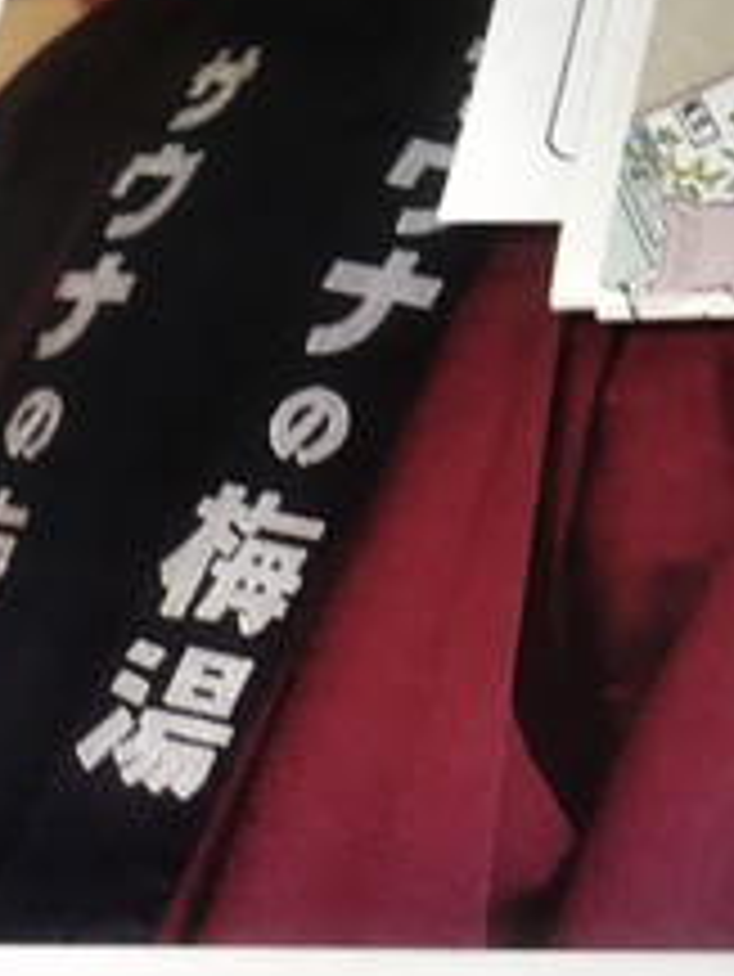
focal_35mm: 137
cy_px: -252
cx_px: 1675
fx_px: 3869
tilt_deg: -52.4
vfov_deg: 13.9
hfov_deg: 9.7
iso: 25
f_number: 2.2
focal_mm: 4.15
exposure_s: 1/60
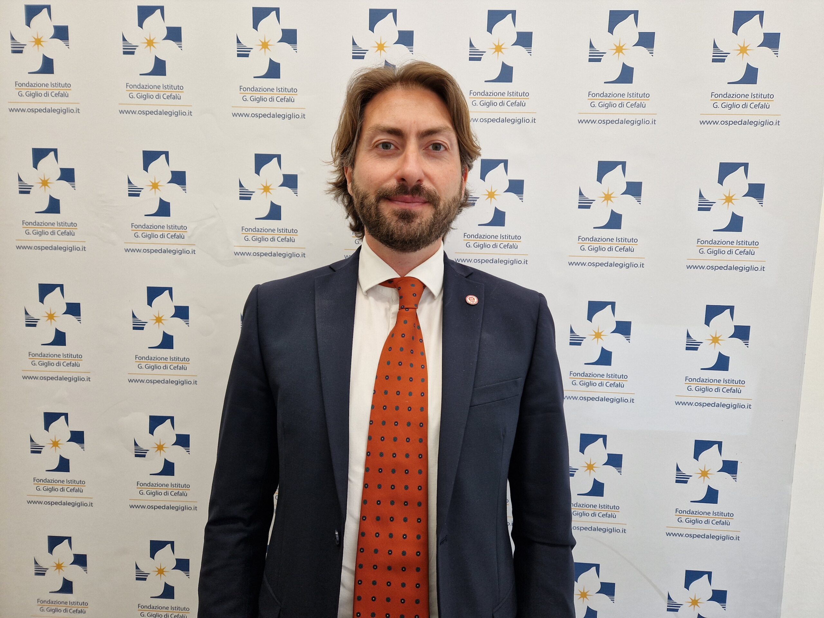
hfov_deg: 73.9
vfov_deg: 58.9
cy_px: 309
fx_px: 547
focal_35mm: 23
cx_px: 412
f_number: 1.8
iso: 50
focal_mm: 5.4
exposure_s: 1/100
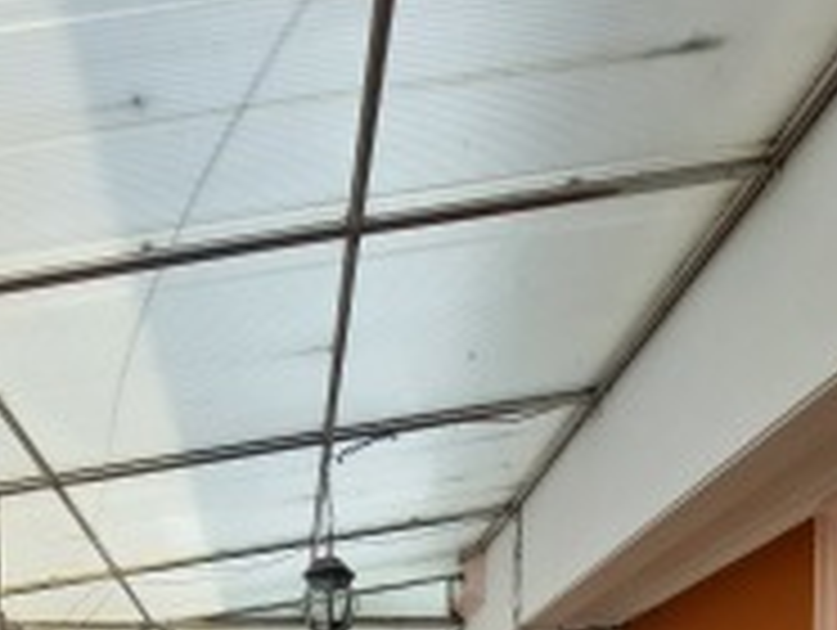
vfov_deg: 33.5
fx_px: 678
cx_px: 313
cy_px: 848
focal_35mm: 28
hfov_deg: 62.5
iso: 50
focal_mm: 1.74
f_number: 2.2
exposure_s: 1/533
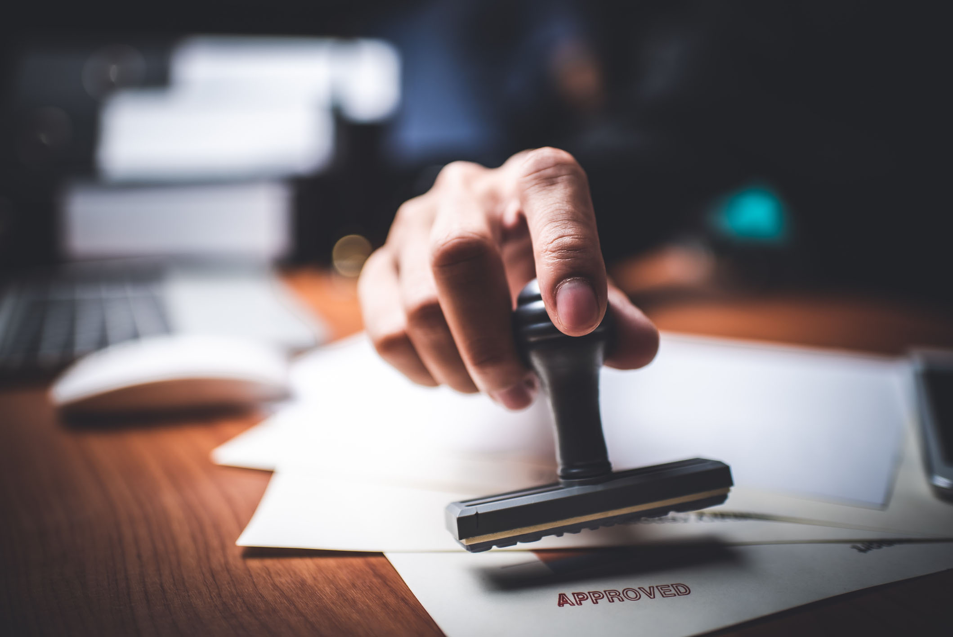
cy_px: 318
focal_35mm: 35
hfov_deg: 54.4
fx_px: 927
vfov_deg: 37.9
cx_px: 476
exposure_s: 1/160
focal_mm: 35
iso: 100
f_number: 1.8
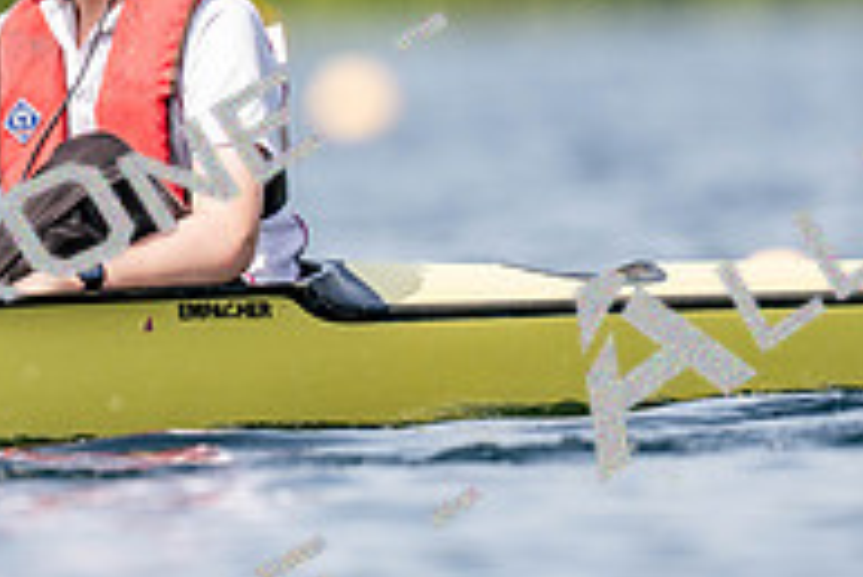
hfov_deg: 1.1
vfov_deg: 0.8
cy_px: 56
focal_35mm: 1801
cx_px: 192
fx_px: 43205
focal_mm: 600
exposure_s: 1/2500
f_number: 4
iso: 160
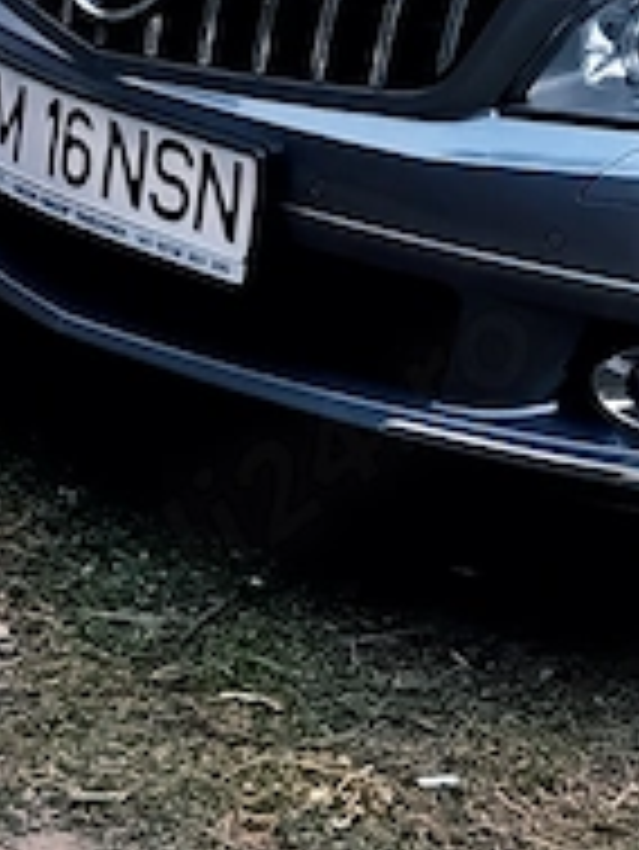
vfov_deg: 20.2
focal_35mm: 92
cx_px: 1188
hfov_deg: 14.1
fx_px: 2262
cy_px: -117
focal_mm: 4.22
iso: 50
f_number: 1.8
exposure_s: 1/100
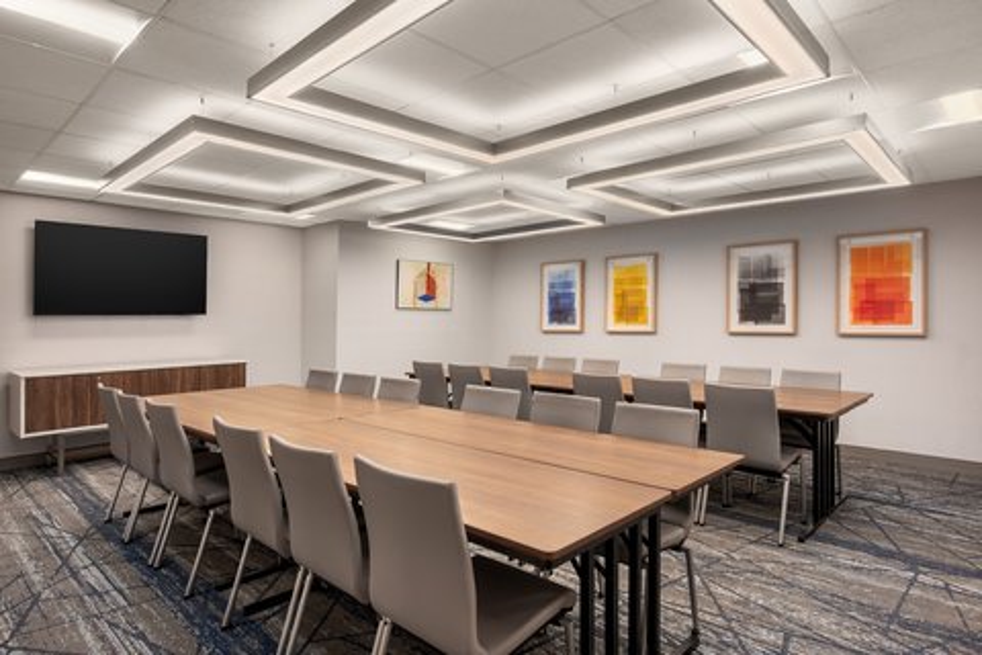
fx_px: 546
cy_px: 328
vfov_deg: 61.9
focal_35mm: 20
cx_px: 491
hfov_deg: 84.0
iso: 100
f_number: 9
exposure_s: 1/100
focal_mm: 13.5
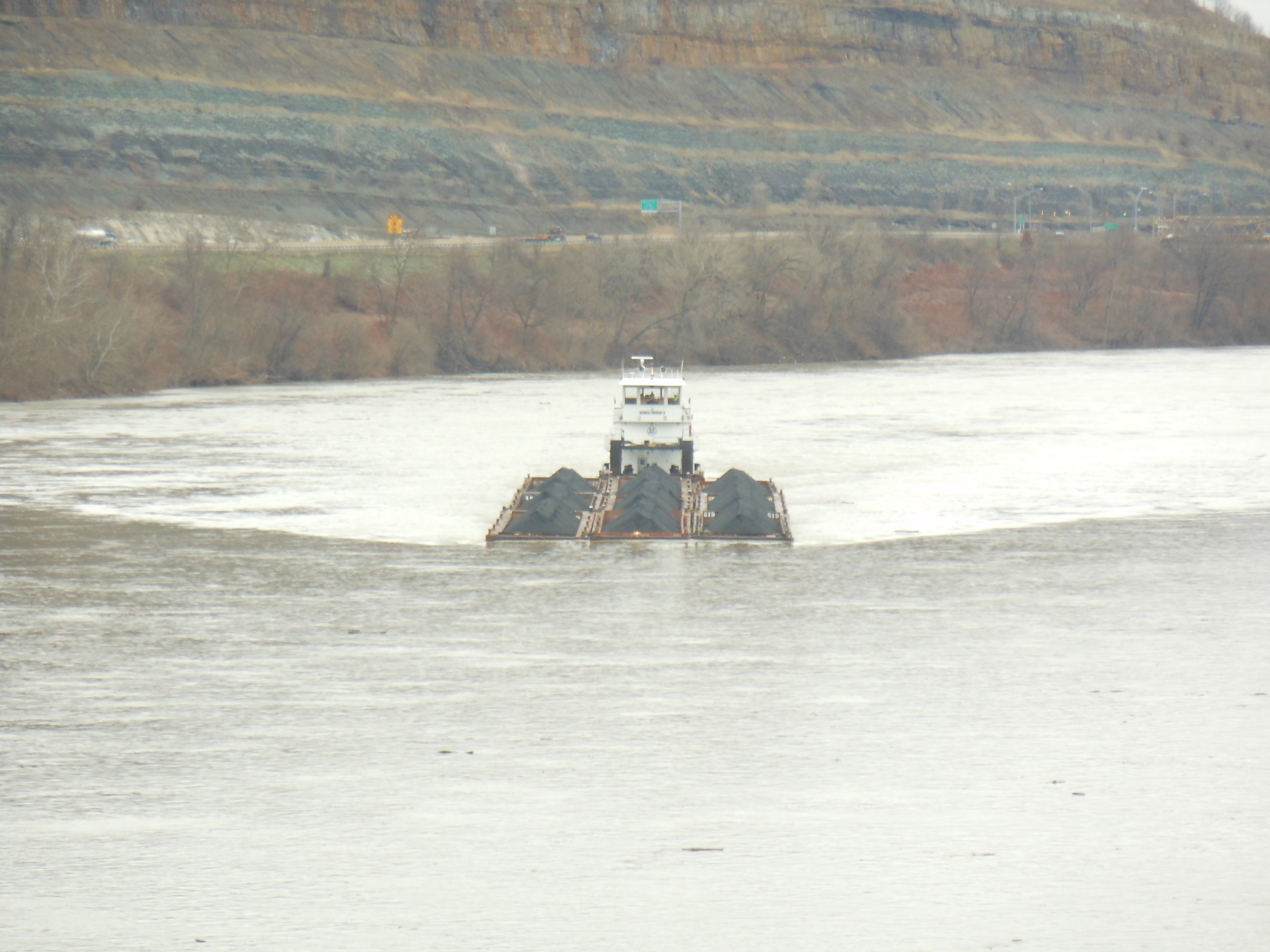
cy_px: 476
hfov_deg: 7.9
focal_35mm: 250
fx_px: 9172
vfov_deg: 5.9
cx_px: 635
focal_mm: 45
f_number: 5.8
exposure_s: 1/60
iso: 200
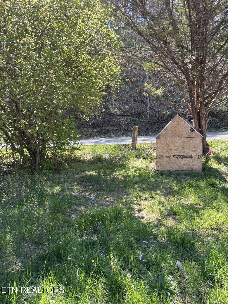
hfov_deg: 53.1
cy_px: 152
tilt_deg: -2.8
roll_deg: +1.8
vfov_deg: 67.3
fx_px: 228
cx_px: 114
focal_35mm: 26
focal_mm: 5.96
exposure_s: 1/407
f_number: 1.6
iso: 50
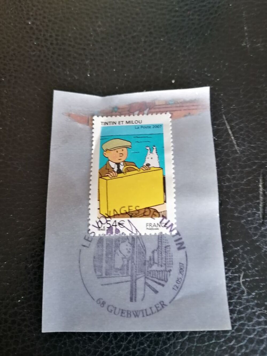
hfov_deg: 51.4
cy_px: 178
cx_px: 134
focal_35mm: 27
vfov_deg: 65.3
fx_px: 278
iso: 320
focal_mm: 4.75
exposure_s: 1/25
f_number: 1.8
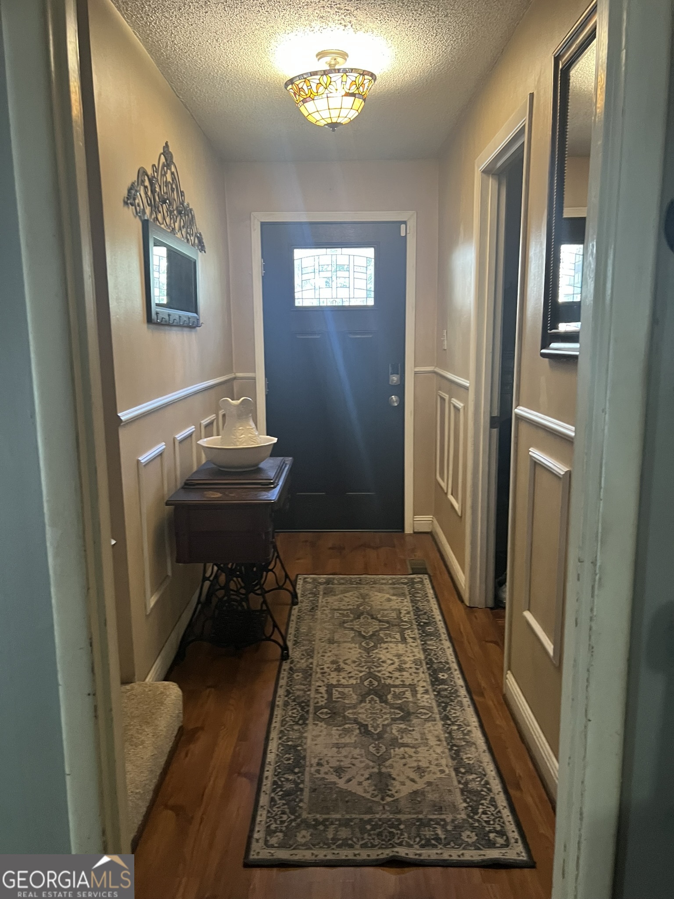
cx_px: 337
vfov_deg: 67.3
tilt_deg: -7.5
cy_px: 450
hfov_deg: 53.1
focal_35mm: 26
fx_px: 675
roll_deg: +2.5
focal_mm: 5.7
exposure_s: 1/60
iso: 500
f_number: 1.5
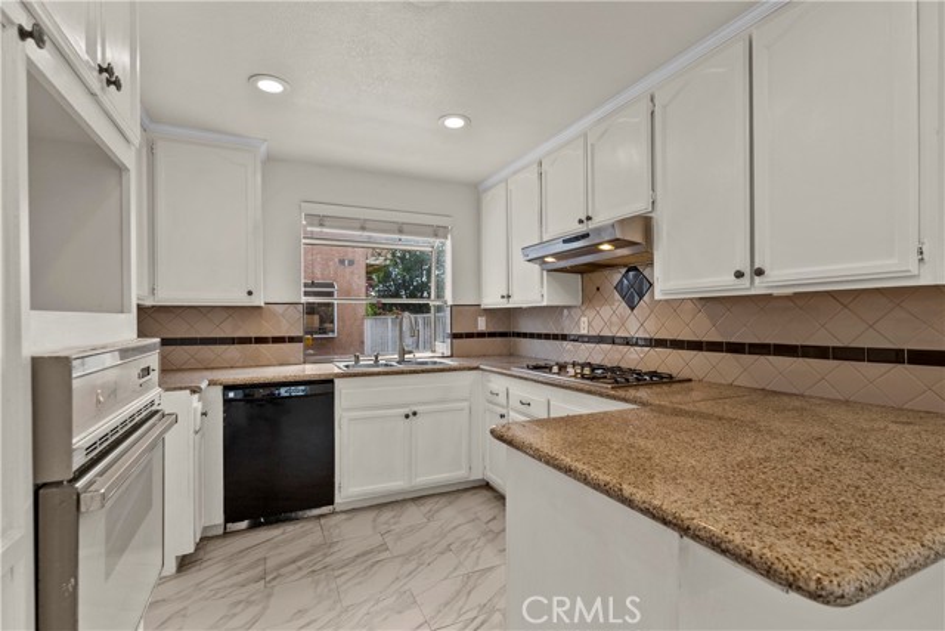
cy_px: 316
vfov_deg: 73.8
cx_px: 472
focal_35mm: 16
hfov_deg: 96.7
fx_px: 420
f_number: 8
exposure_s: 1/30
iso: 640
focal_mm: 16
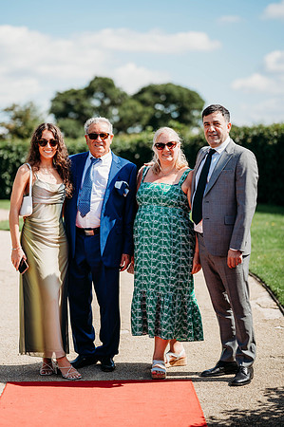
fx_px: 1008
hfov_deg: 16.0
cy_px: 214
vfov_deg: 23.9
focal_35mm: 85
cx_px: 142
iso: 100
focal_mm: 85
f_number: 2
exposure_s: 1/3200
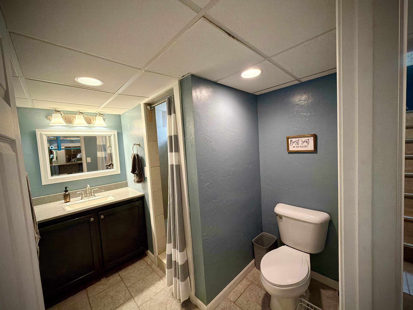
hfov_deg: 102.1
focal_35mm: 14
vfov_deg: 85.7
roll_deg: +3.7
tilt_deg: -3.6
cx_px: 206
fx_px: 167
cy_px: 155
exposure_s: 1/60
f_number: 2.2
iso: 320
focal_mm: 2.22
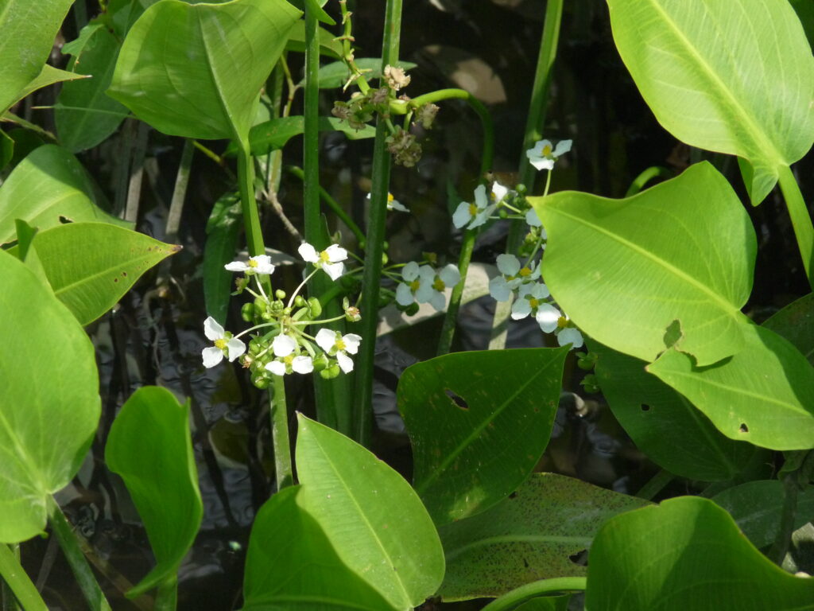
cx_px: 407
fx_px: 6890
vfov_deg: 5.1
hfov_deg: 6.8
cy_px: 306
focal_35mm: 293
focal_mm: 52.1
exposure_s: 1/800
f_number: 3.7
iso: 320
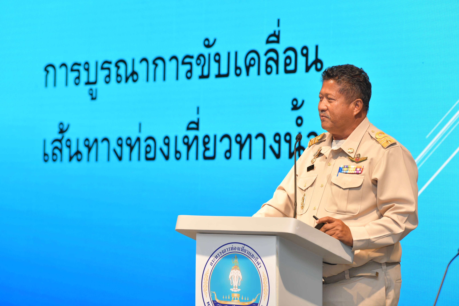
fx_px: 1555
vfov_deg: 11.2
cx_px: 230
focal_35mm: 122
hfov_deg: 16.8
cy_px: 153
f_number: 4
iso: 1600
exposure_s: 1/200
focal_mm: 122
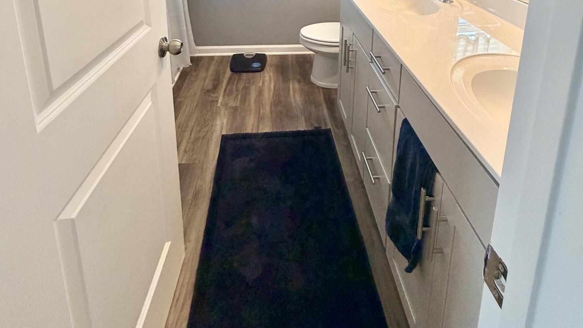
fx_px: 325
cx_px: 283
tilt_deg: -11.4
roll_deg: +0.3
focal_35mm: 21
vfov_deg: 42.7
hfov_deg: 83.8
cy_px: -28
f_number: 2.2
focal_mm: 2.22
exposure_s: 1/120
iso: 320
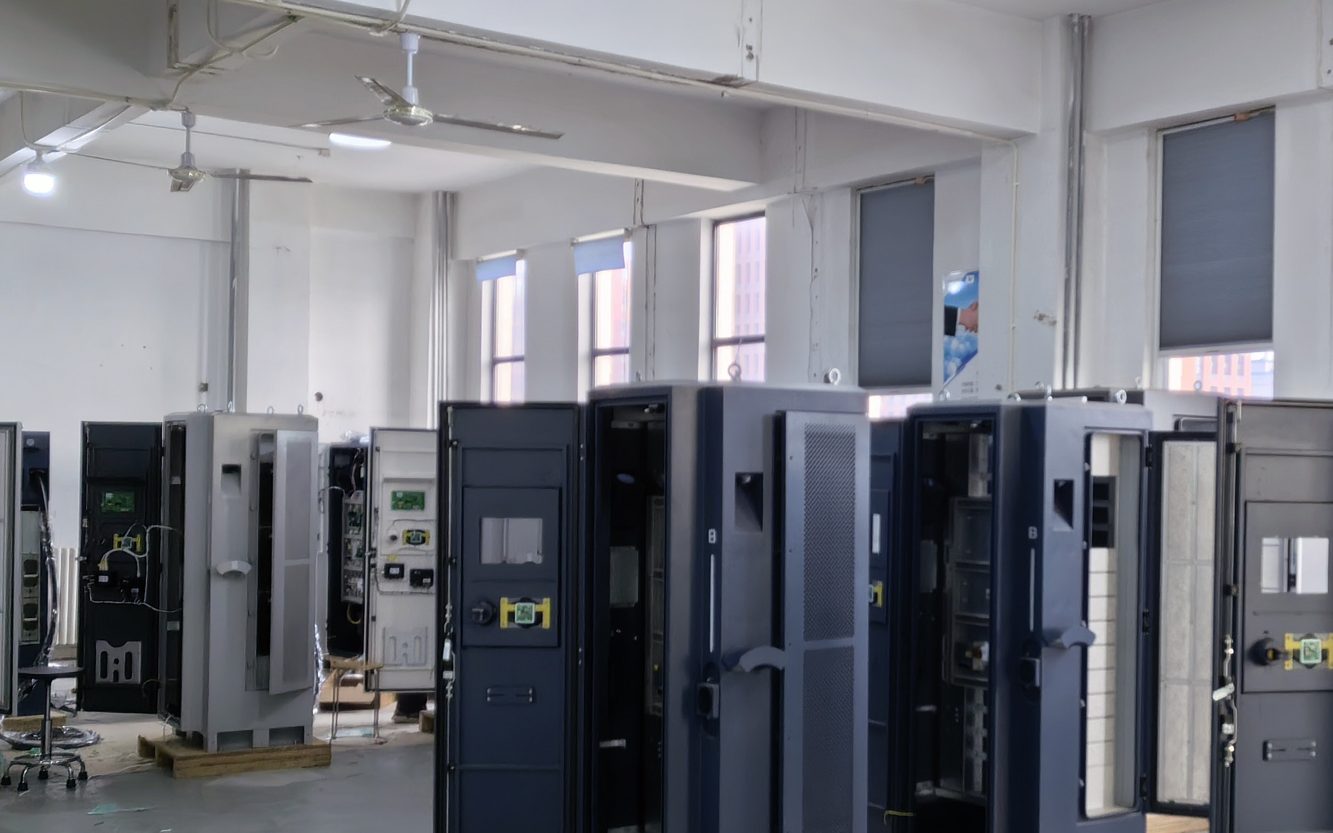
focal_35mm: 48
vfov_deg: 26.8
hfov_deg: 41.3
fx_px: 1744
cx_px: 892
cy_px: 481
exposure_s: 1/200
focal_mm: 5.52
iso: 125
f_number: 1.9
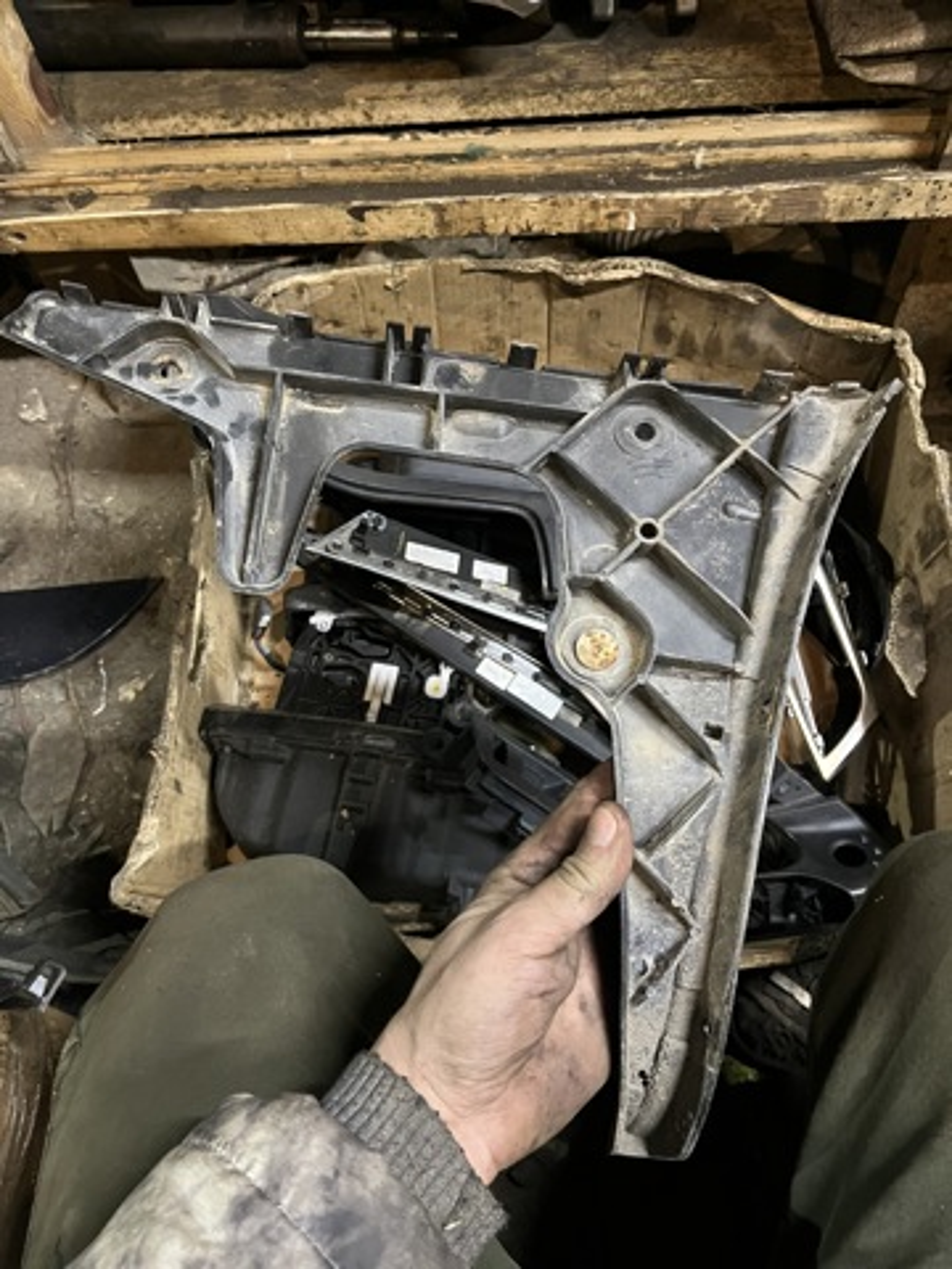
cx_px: 476
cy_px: 634
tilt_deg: -58.1
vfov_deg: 67.3
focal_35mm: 26
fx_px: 953
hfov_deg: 53.1
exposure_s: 1/25
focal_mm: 5.1
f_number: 1.6
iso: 500
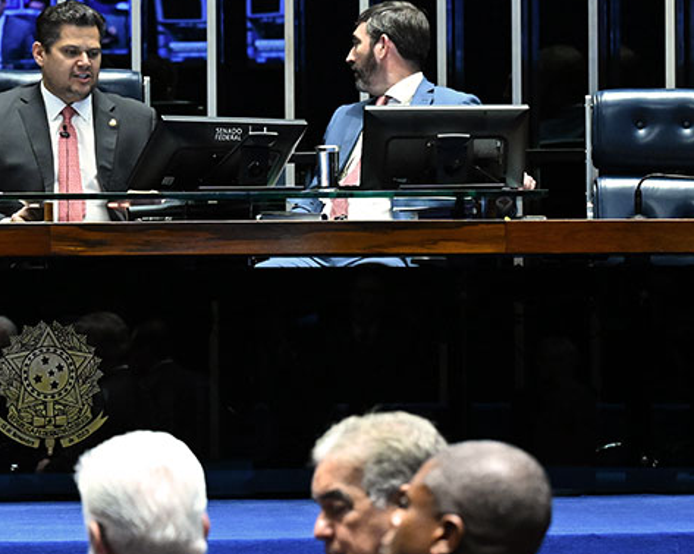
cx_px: 135
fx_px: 6016
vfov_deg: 5.3
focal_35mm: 293
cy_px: 337
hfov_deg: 6.6
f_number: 5
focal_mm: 115
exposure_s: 1/160
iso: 5000
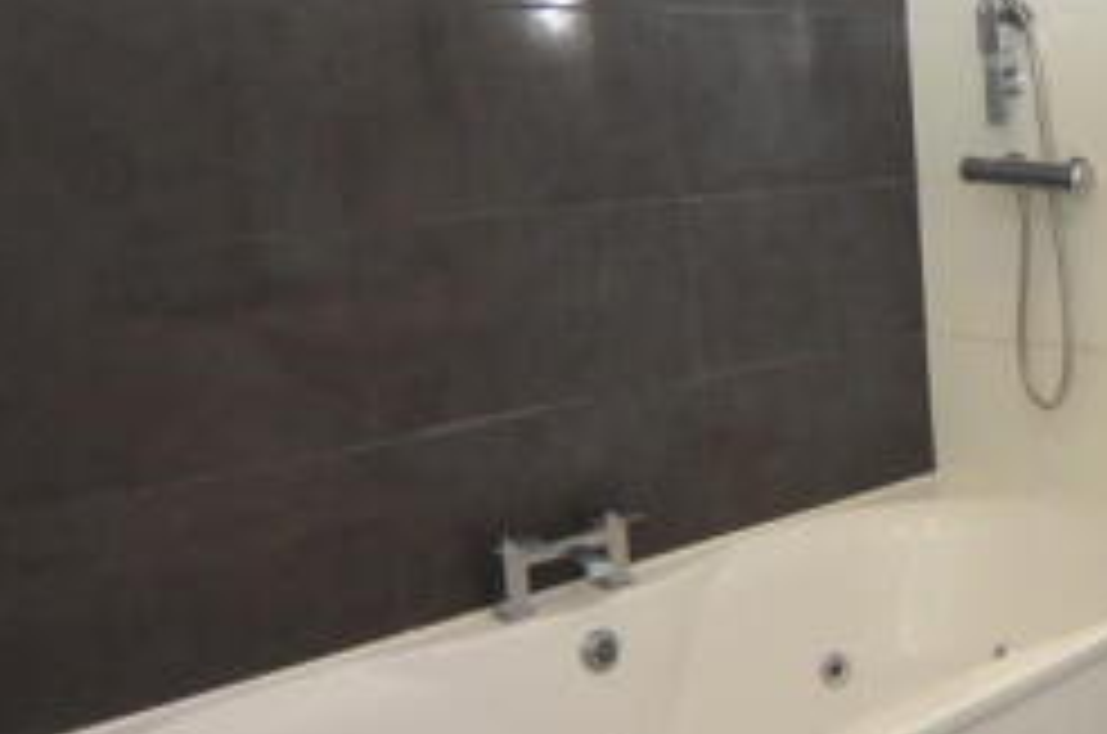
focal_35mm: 48
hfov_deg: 34.9
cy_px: 522
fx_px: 1473
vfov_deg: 27.7
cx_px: 1242
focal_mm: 12
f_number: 4.5
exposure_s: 1/60
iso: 1250
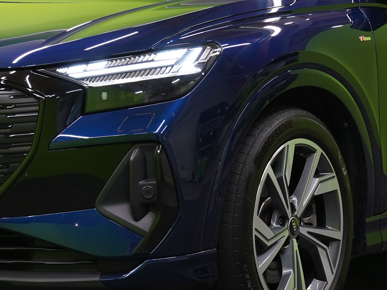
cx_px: 202
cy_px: 60
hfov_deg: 13.3
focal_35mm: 149
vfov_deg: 9.9
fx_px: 1666
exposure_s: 1/25
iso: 400
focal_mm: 51
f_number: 5
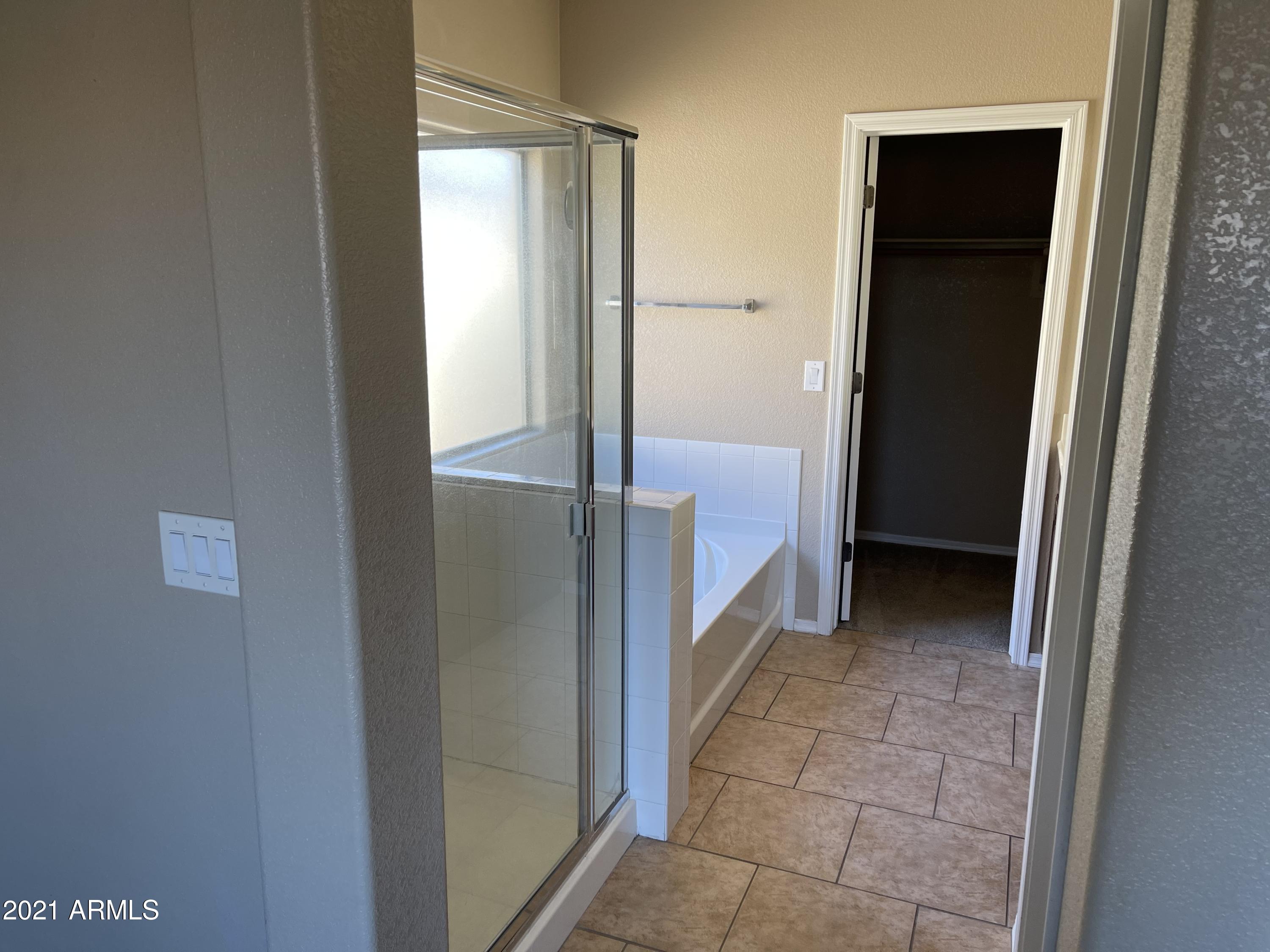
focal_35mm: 26
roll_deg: -0.3
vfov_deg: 53.1
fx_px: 954
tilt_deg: -13.0
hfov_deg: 67.3
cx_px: 635
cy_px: 476
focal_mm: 5.1
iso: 50
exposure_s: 1/121
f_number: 1.6
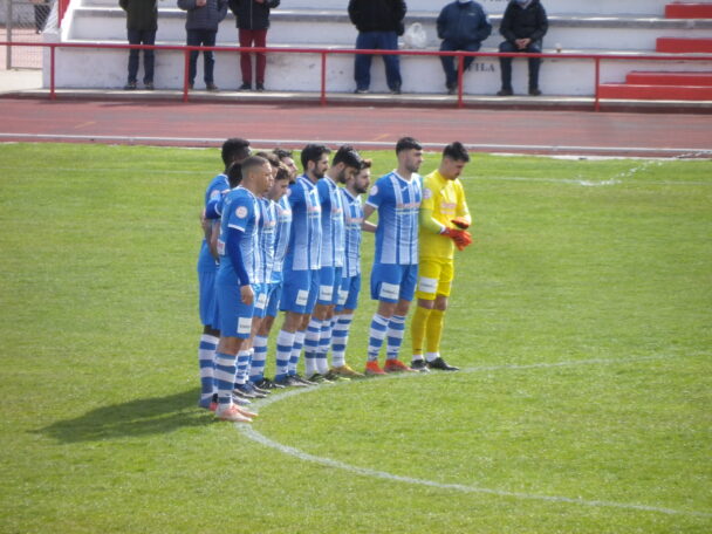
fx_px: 7960
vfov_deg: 3.8
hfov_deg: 5.1
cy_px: 267
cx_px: 356
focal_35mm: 387
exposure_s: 1/200
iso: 100
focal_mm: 69.2
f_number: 5.5
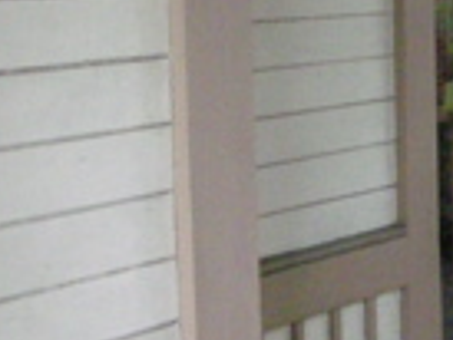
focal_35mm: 102
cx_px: 565
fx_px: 1336
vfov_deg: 14.3
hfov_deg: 18.1
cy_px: -10
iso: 800
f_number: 2.8
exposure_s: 1/107
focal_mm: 5.8
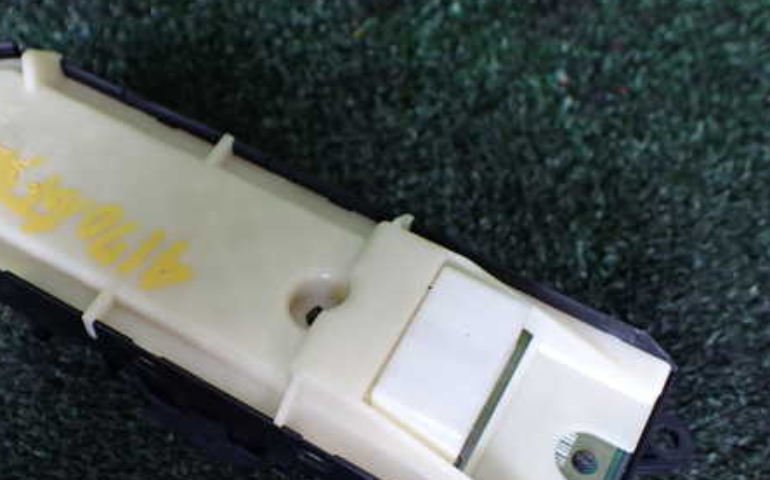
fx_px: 902
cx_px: 255
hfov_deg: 45.5
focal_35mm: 43
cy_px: 310
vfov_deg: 29.7
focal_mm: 5.4
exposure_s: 1/125
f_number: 2.3
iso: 250
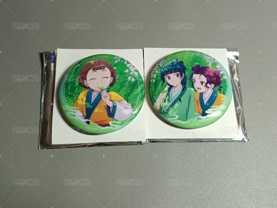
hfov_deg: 47.9
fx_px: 312
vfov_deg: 36.8
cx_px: 138
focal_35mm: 39
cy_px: 104
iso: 500
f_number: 1.75
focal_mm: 5.24
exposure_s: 1/60
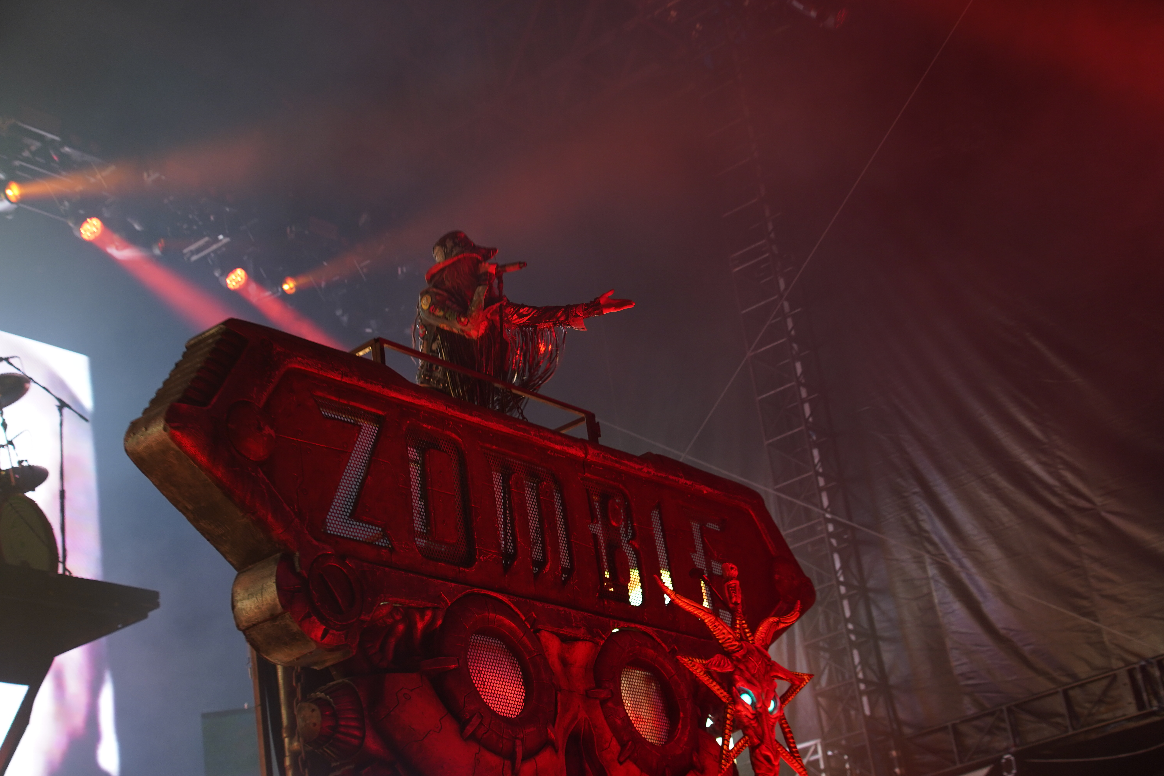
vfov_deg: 22.3
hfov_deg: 32.9
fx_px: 1972
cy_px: 388
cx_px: 582
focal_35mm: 61
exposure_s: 1/125
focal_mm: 61
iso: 800
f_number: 4
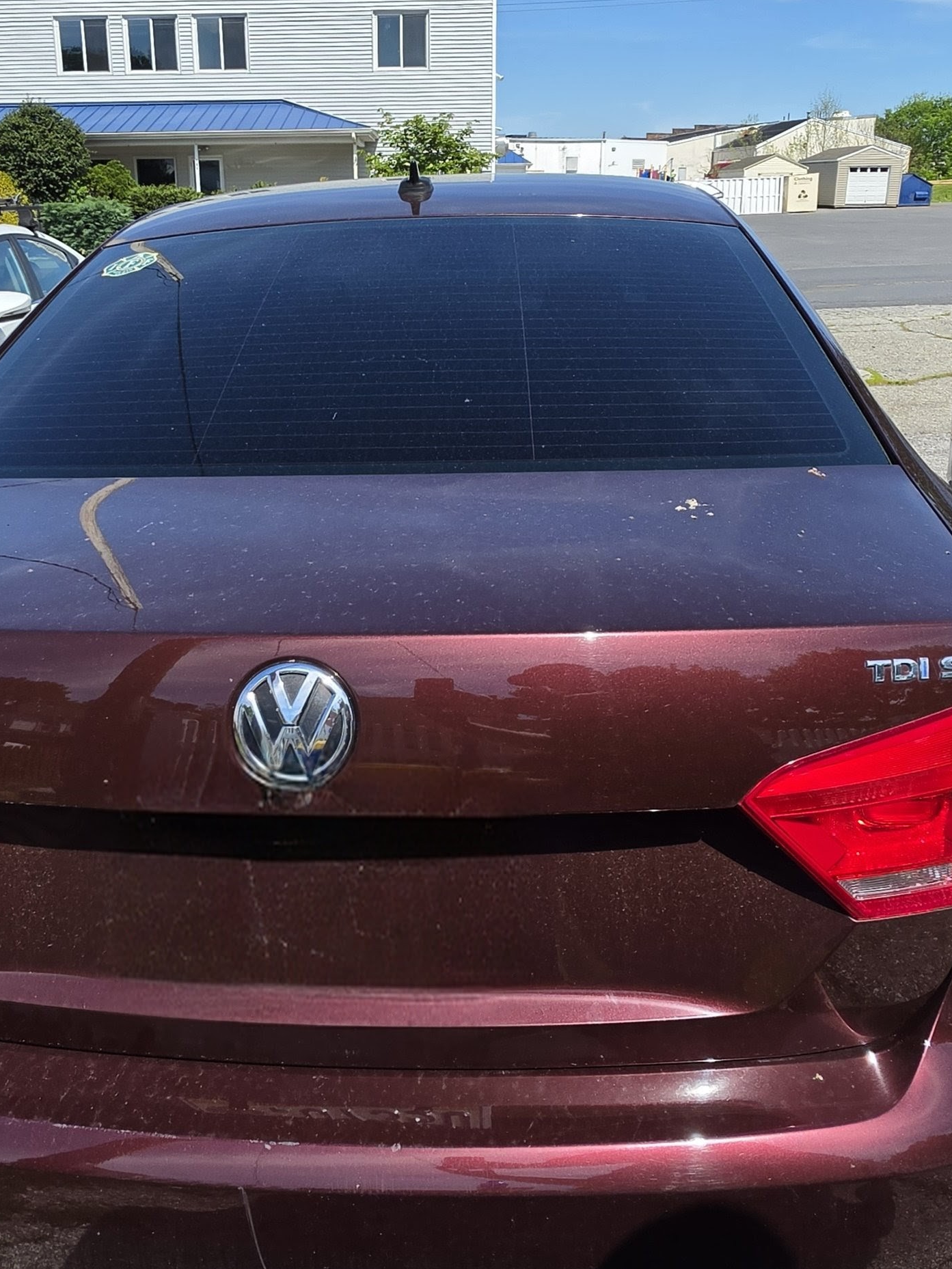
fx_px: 1027
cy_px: 524
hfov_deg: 49.6
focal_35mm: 28
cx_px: 405
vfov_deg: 63.0
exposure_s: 1/1563
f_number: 1.9
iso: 32
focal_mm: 2.2
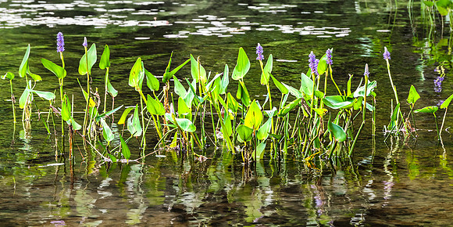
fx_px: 3495
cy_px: 99
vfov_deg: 3.7
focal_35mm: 299
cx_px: 224
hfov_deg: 7.4
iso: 400
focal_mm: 183
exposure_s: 1/125
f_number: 10
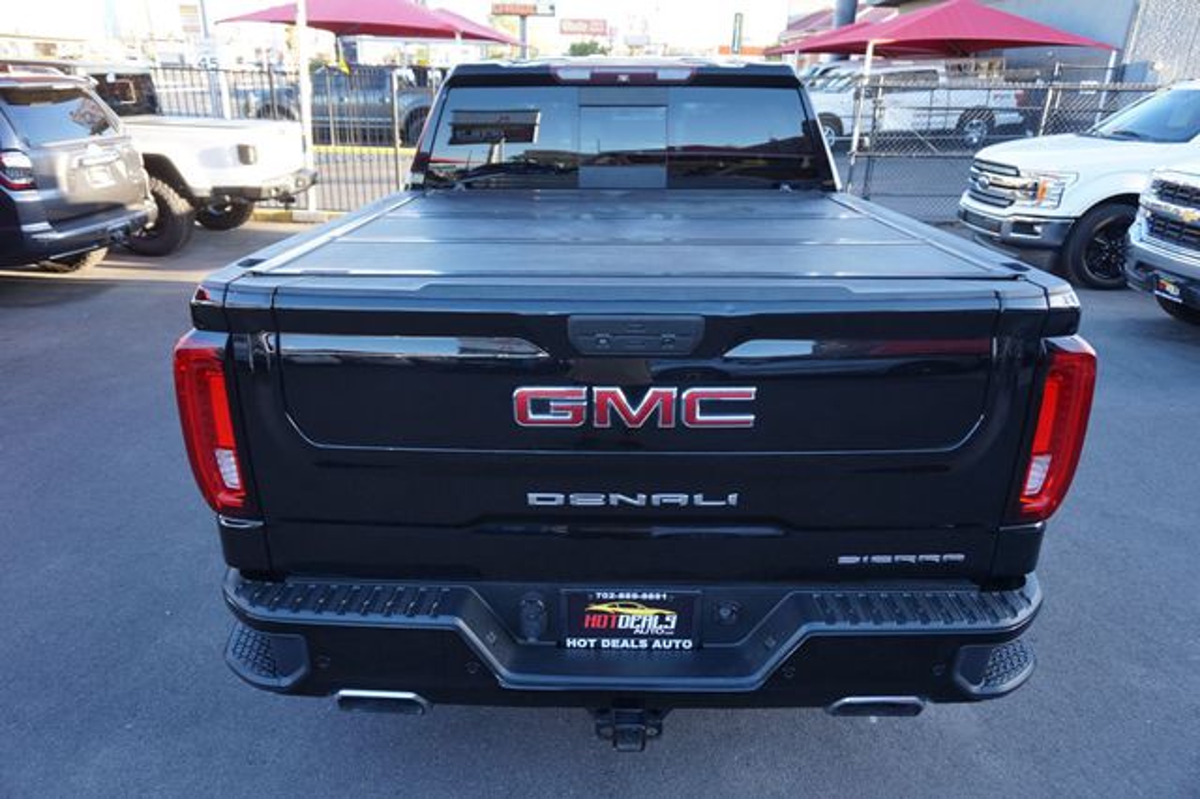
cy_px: 400
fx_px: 800
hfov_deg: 73.8
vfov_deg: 53.1
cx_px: 600
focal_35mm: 24
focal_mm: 16
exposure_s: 1/60
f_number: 4
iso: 160
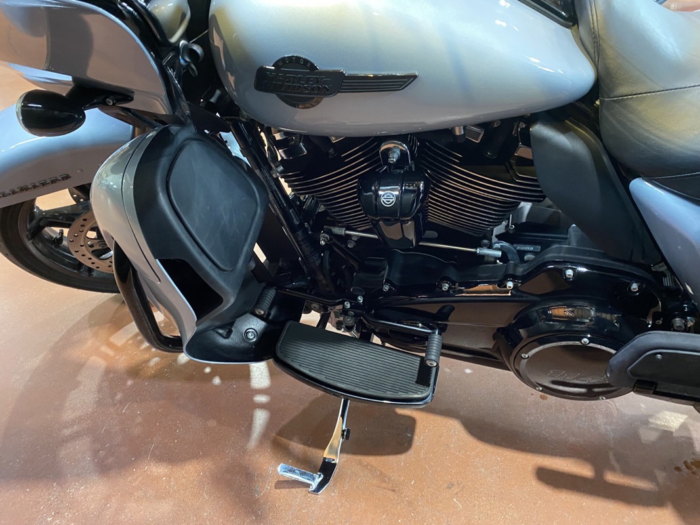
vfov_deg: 53.1
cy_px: 262
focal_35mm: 26
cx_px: 350
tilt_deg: -34.8
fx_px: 526
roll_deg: +3.1
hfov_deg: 67.3
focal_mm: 4.25
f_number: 1.8
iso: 640
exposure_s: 1/30
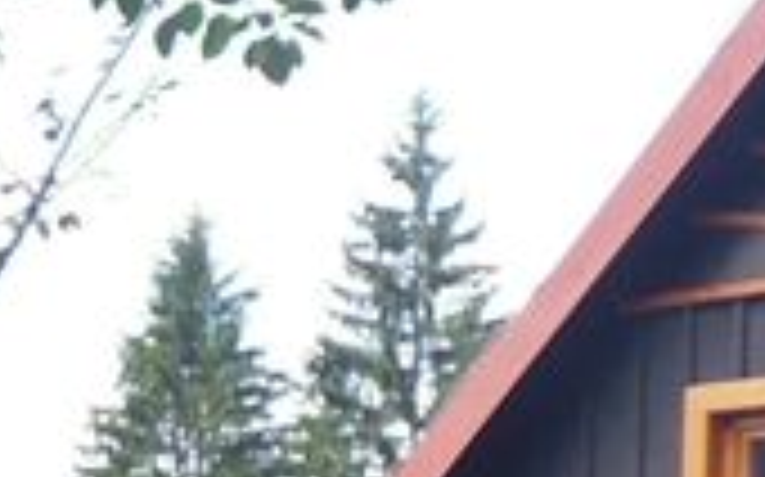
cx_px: -1094
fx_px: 4667
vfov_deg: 5.5
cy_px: 1422
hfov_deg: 8.5
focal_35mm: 224
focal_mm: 6.3
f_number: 3.3
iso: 100
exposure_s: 1/250
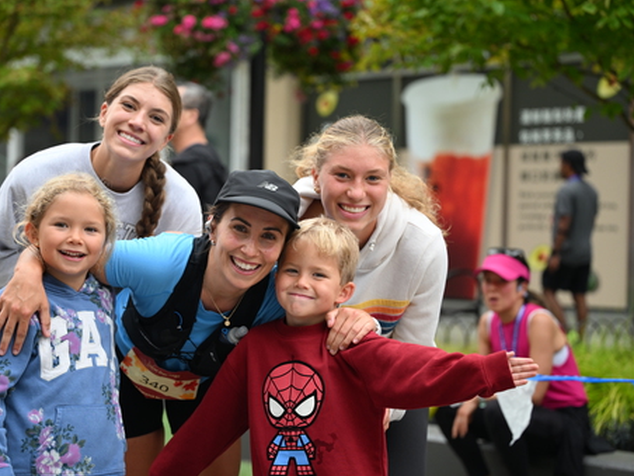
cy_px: 230
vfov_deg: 18.0
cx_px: 276
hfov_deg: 23.8
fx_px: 1502
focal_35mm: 82
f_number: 2.8
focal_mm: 70
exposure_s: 1/1600
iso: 640
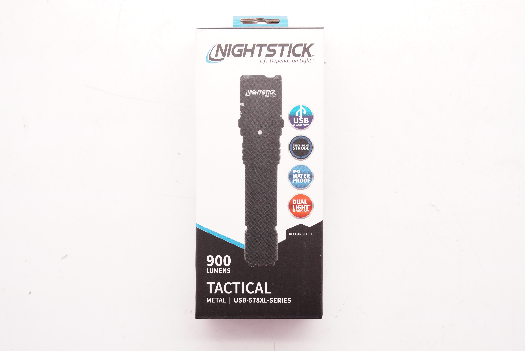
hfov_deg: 39.9
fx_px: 722
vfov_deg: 27.3
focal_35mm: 50
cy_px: 176
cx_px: 262
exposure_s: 1/125
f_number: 5.6
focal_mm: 33
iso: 640
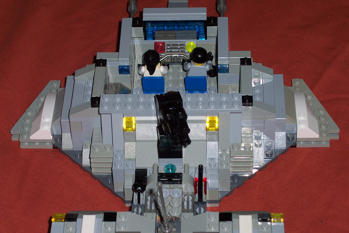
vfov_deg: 11.2
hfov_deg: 16.8
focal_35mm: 122
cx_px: 175
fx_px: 1183
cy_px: 113
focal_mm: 24
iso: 100
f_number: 6.7
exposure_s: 1/1000
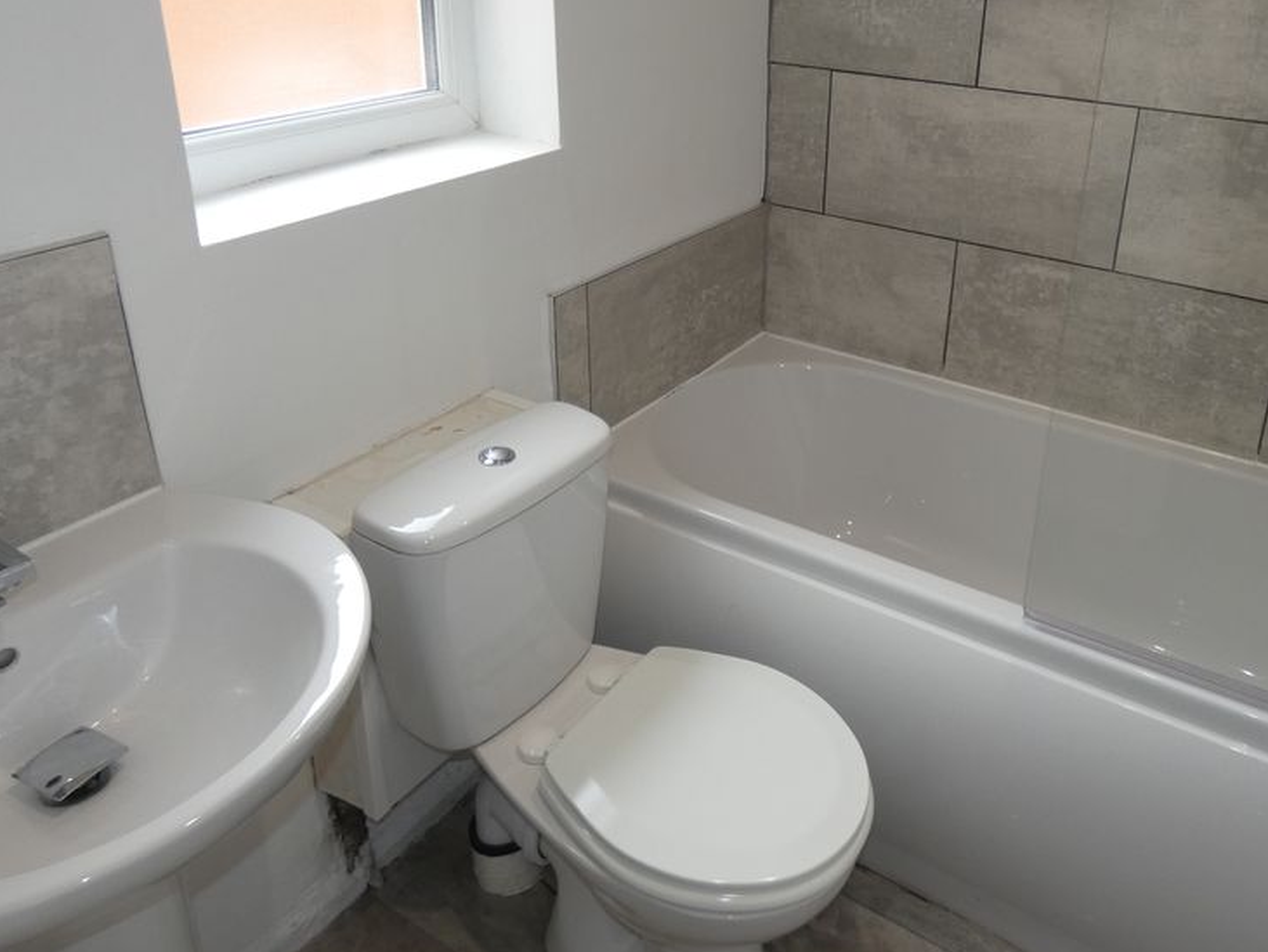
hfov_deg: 62.8
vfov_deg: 48.8
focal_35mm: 28
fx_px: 1026
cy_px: 302
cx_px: 772
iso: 125
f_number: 2.8
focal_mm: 3.6
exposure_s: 1/60
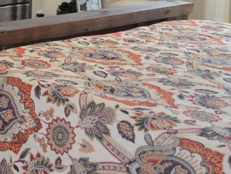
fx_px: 574
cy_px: -43
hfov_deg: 22.0
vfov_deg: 16.4
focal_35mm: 86
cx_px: 3
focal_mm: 20
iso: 640
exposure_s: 1/60
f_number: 3.8
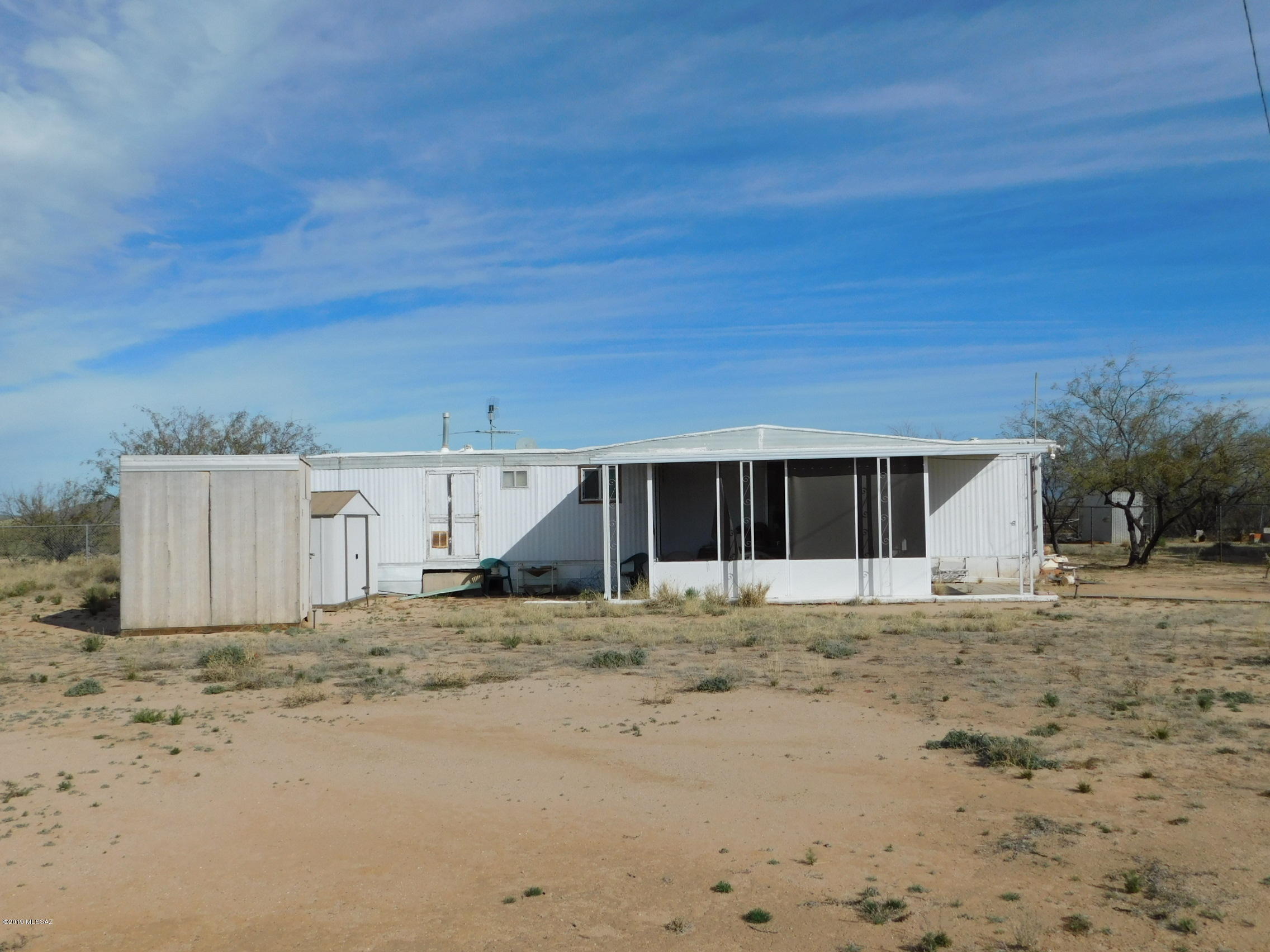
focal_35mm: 30
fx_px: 1101
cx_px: 635
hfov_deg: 60.0
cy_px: 476
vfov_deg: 46.8
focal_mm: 5.3
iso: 125
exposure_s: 1/800
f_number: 6.4
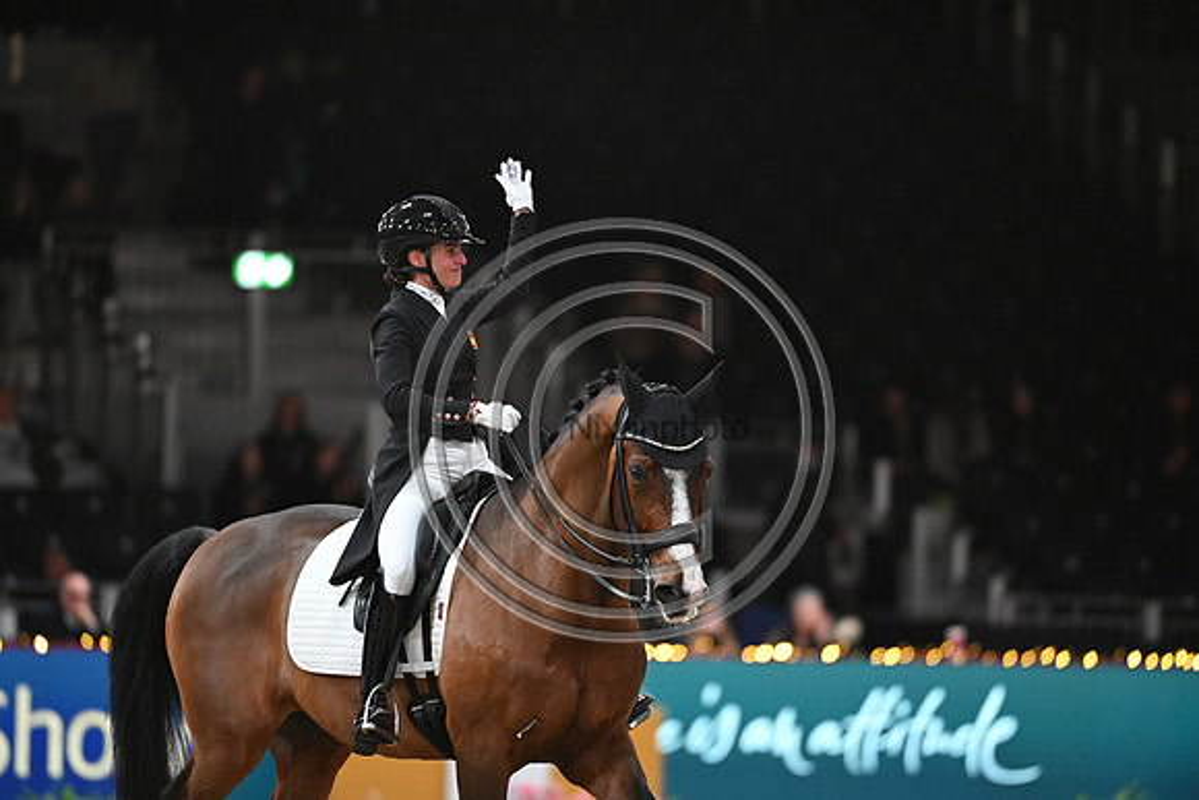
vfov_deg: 3.4
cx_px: 600
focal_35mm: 400
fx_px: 13325
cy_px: 400
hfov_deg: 5.2
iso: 6400
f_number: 4
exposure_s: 1/640
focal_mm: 400
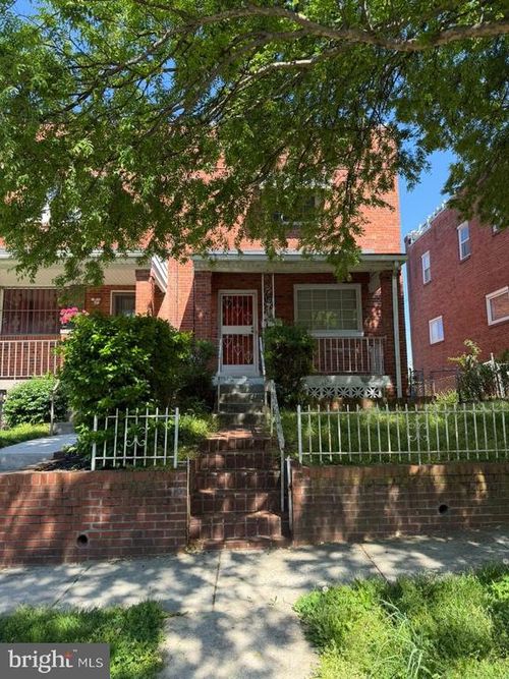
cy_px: 340
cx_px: 254
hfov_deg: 56.8
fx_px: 471
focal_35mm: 24
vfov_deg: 71.6
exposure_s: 1/1314
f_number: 1.78
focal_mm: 6.76
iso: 100
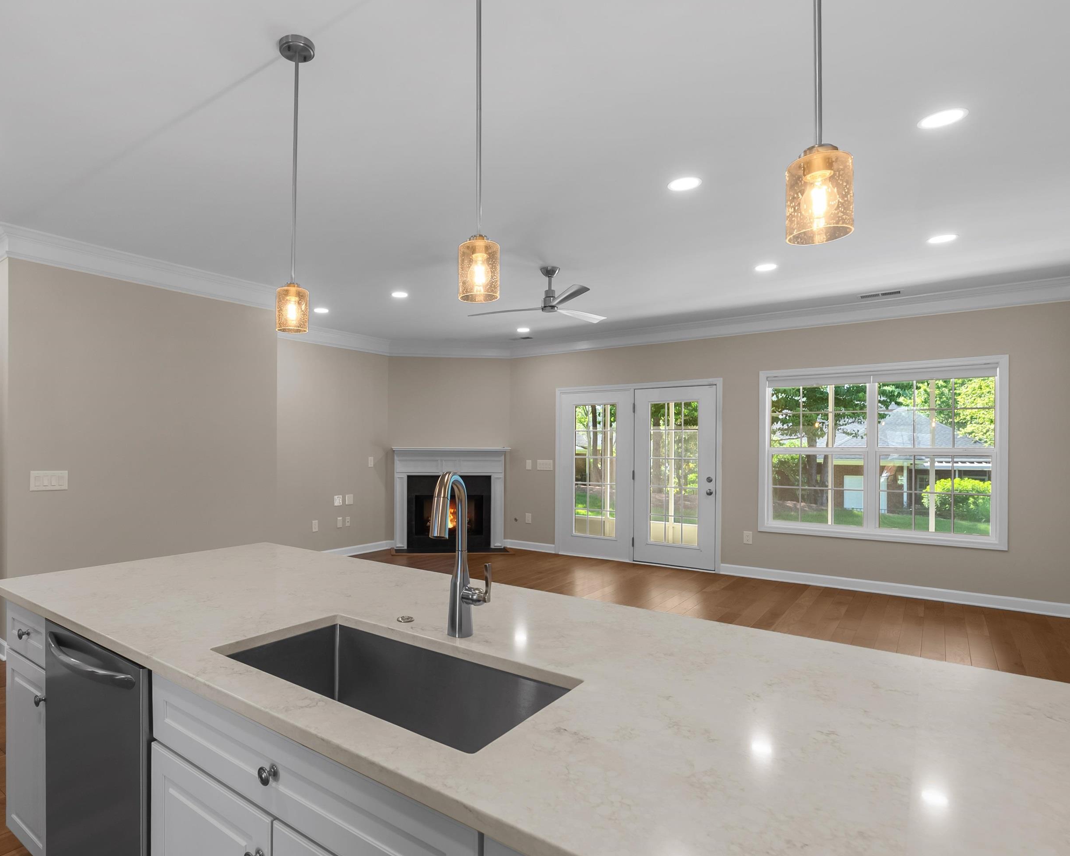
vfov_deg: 70.8
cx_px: 428
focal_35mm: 19
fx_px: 602
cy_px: 427
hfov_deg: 82.3
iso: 200
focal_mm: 16
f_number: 8
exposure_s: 1/4
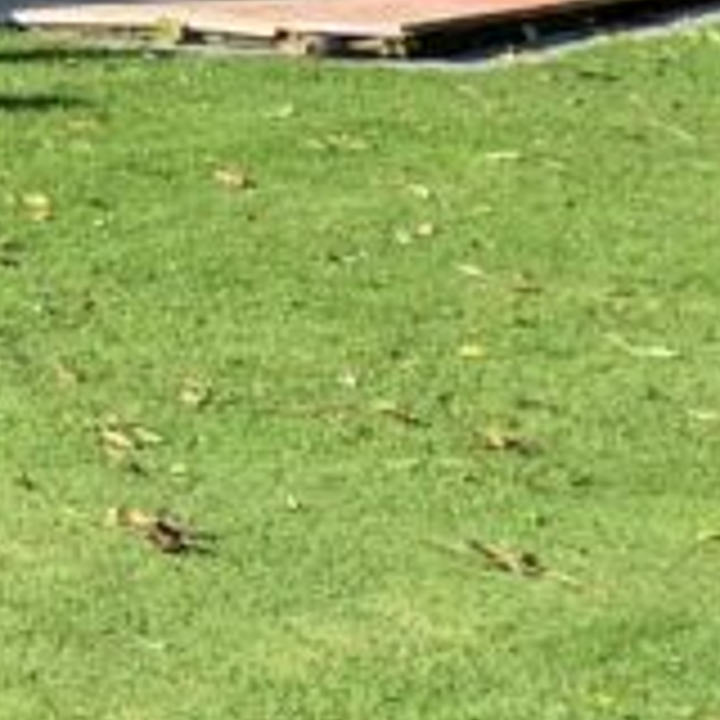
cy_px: -356
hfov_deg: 9.3
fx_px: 3459
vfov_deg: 11.4
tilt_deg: +0.2
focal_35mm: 147
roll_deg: +1.2
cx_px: -1458
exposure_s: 1/822
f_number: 1.8
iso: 25
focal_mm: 4.25
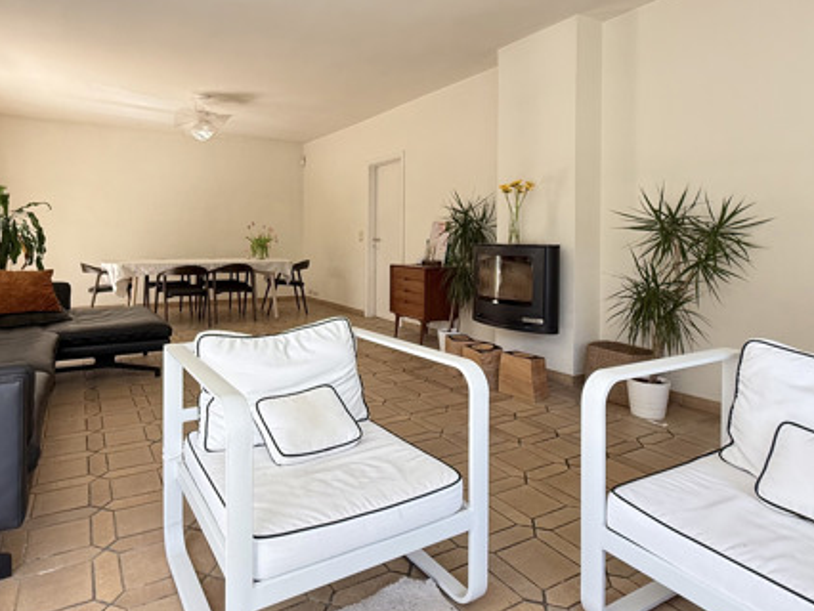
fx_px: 494
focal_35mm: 21
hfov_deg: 78.1
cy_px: 237
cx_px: 330
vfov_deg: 62.8
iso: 125
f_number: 2.2
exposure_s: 1/99
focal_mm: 2.22
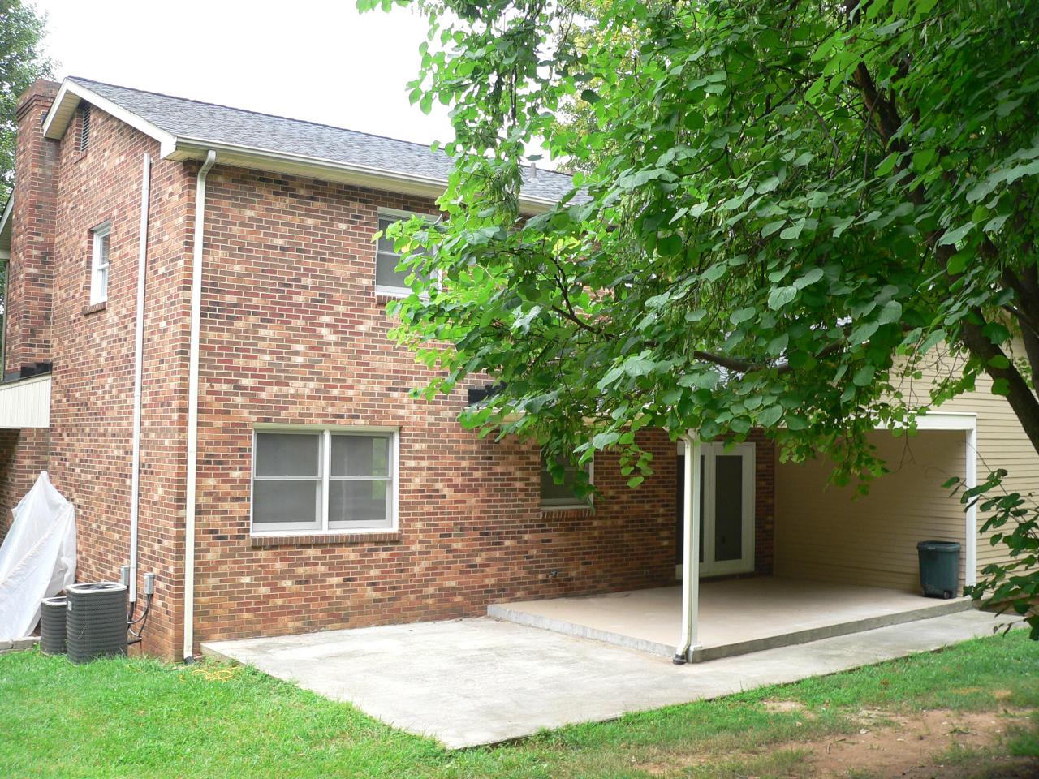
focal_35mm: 36
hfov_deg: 51.4
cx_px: 520
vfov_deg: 39.7
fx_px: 1081
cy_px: 390
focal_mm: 6
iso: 80
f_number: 2.8
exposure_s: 1/80
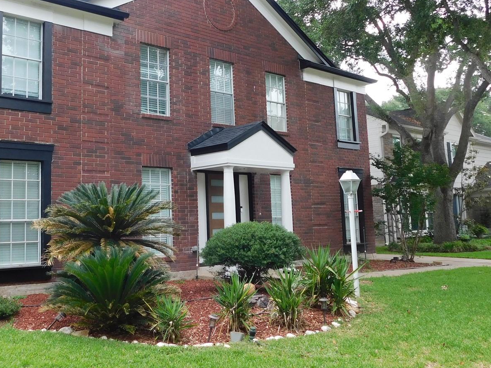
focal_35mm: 40
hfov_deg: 46.4
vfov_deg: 35.8
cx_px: 185
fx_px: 567
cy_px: 142
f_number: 3
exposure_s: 1/60
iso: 125
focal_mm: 4
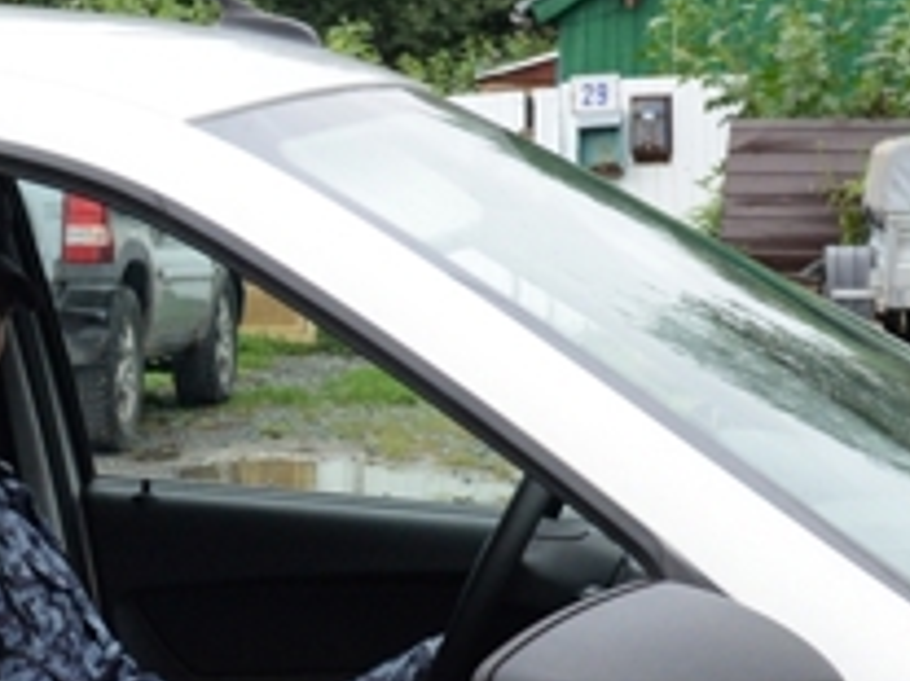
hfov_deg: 15.7
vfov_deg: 12.0
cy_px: 633
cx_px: -84
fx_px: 3205
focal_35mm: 122
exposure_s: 1/500
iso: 2000
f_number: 13
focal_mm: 35
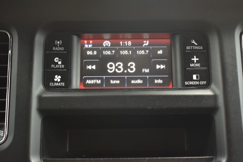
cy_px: 81
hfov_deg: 38.9
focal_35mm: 51
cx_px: 122
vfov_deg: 26.5
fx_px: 344
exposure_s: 1/15
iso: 640
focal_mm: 34
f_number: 6.3
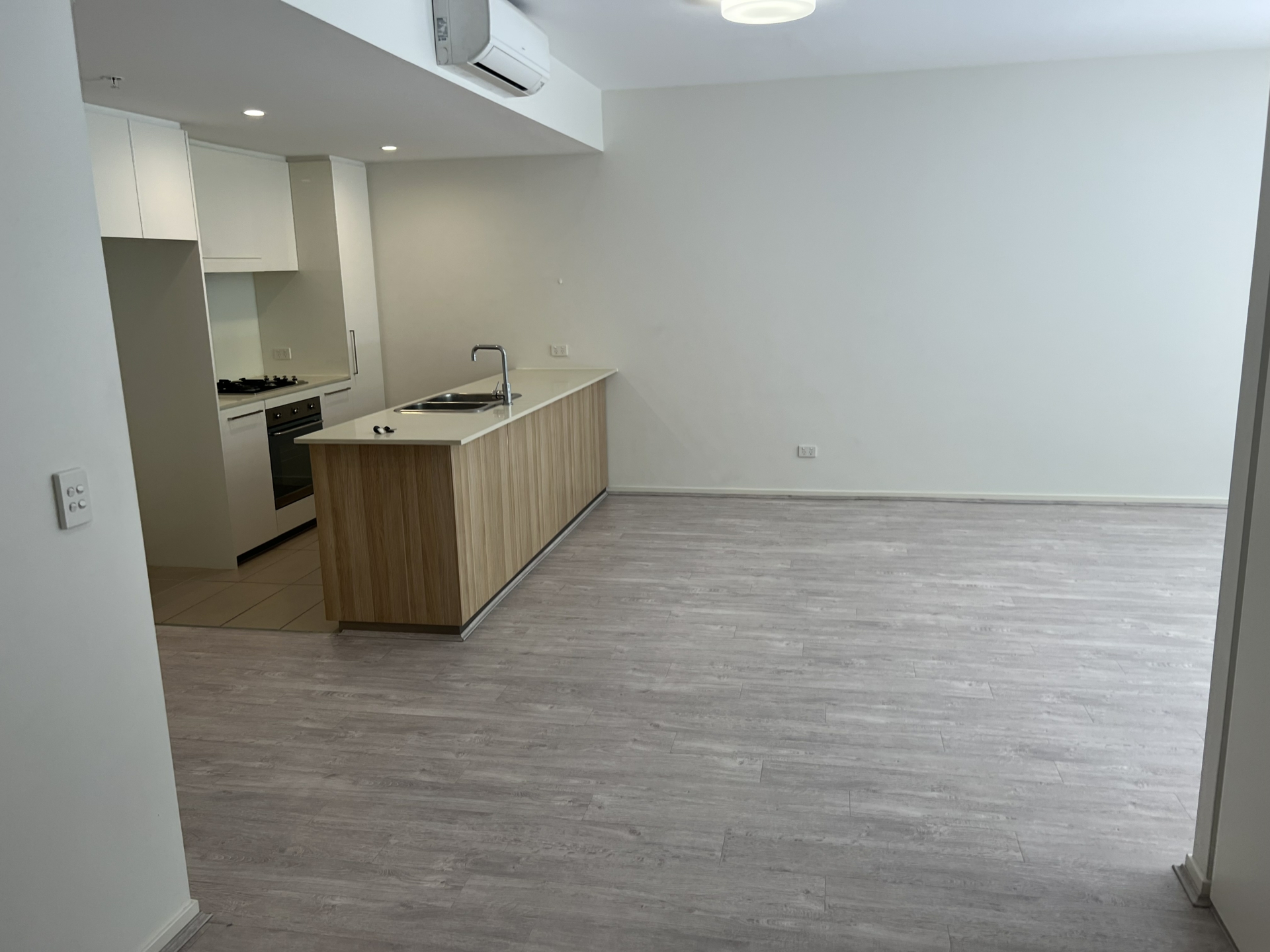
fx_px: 954
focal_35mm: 26
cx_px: 635
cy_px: 476
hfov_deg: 67.3
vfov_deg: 53.1
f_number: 1.5
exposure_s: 1/114
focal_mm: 5.7
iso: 32
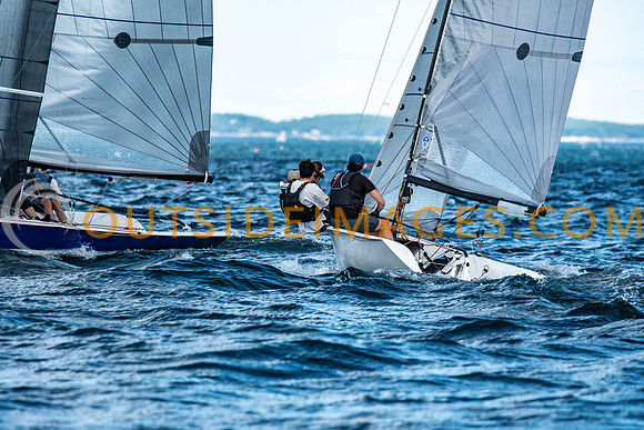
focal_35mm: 450
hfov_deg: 4.6
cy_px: 215
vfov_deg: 3.1
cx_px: 322
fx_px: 8052
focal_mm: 300
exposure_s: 1/4000
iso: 500
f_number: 5
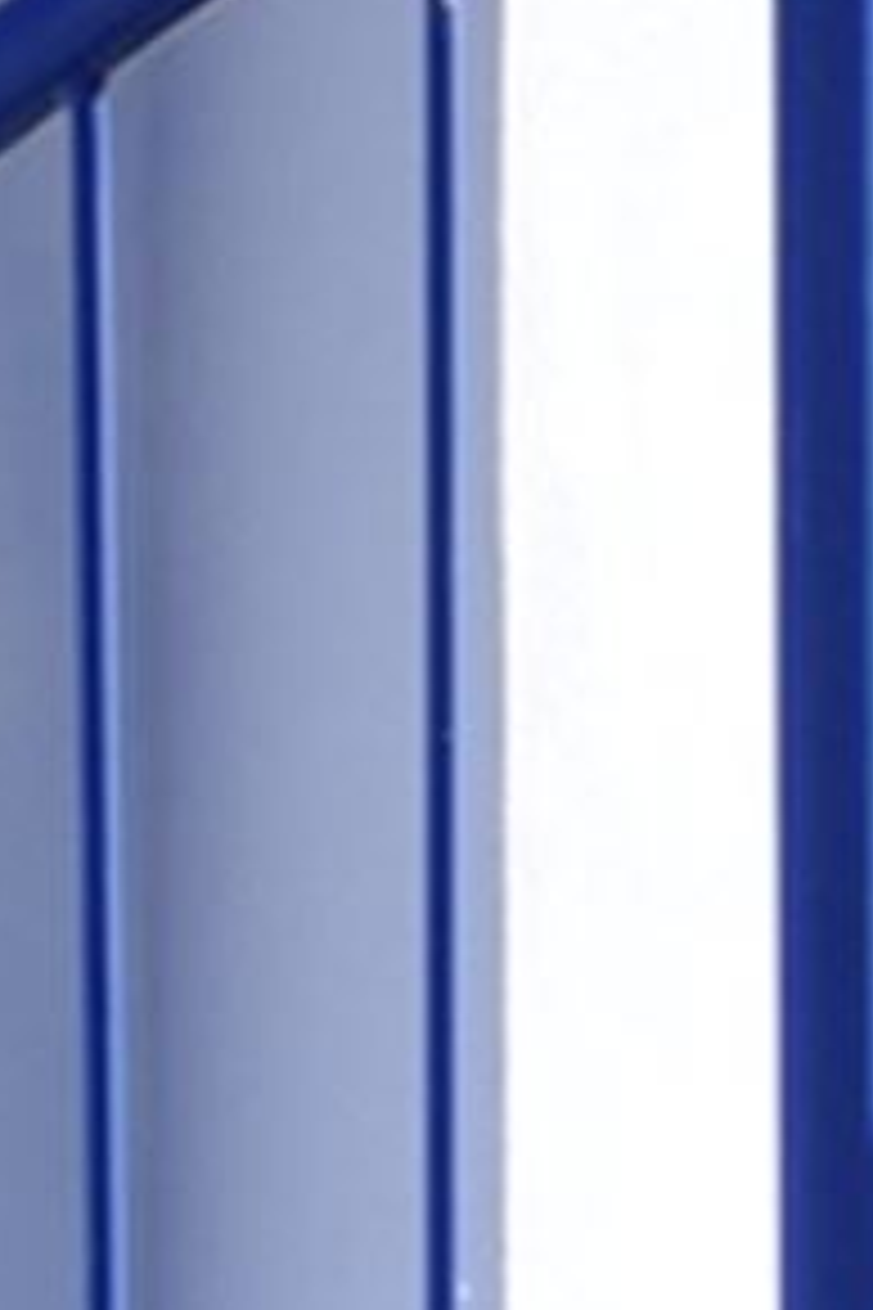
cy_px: 1477
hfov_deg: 6.9
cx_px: 1413
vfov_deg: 10.4
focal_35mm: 195
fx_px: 7093
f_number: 3.5
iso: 125
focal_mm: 13.3
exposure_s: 1/1000
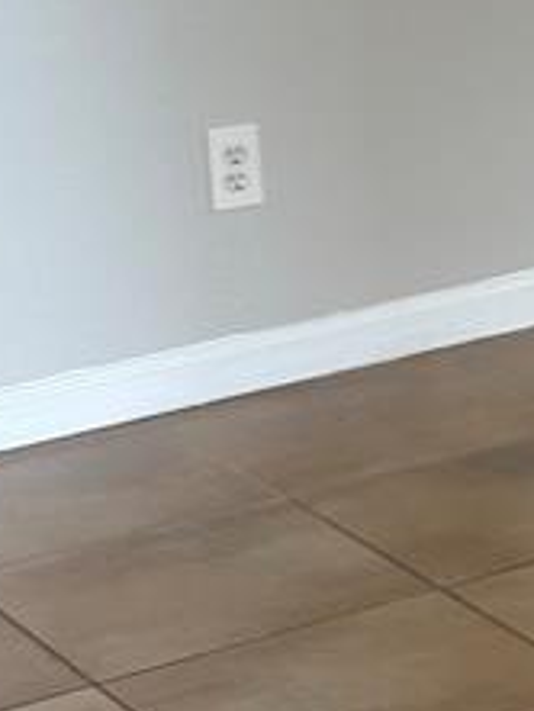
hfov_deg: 8.6
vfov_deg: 11.8
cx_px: 878
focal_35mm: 167
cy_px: 319
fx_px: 3432
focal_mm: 6.76
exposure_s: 1/120
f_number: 1.78
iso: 100
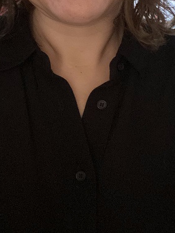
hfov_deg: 24.0
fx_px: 411
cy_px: 48
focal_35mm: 61
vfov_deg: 30.9
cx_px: 105
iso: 1000
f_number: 2.2
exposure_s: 1/15
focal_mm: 2.71
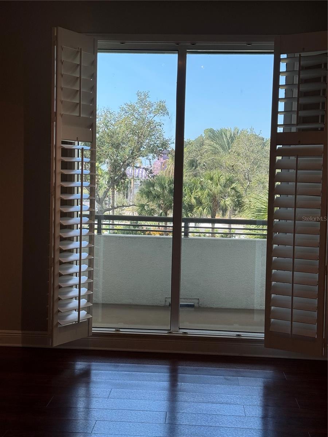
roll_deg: -0.9
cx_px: 164
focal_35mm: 48
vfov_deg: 39.7
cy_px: 218
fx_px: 606
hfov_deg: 30.3
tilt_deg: -3.0
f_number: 1.78
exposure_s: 1/846
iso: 64
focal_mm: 6.76
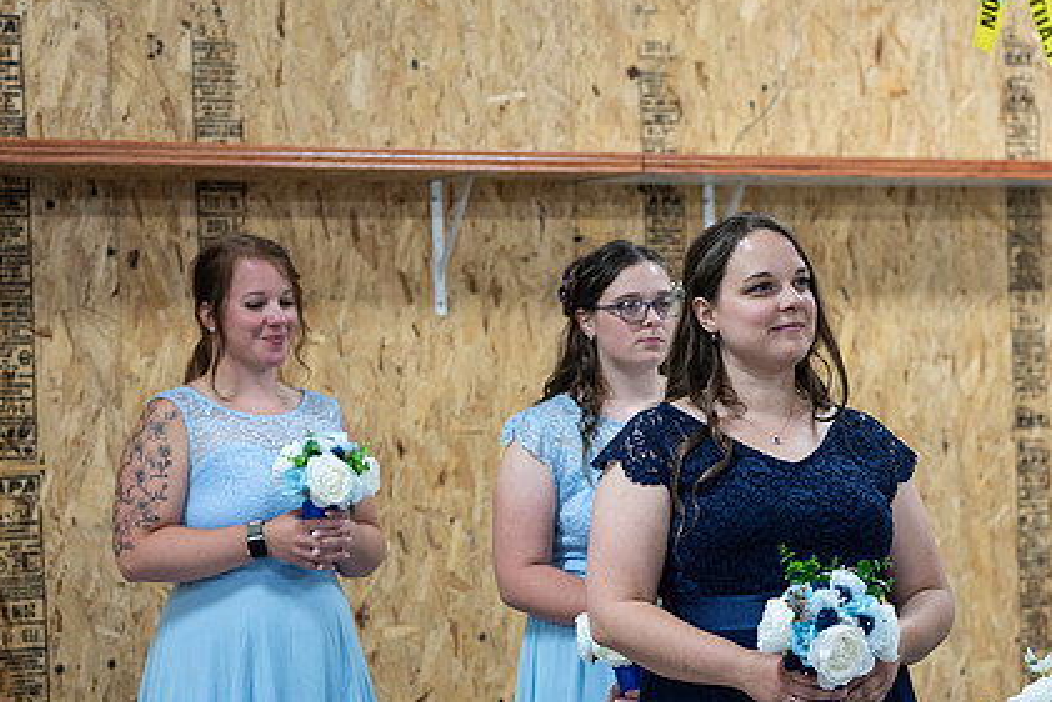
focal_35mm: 117
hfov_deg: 17.4
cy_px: 451
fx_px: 3420
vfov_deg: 11.7
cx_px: 702
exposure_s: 1/125
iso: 640
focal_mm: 85
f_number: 3.5
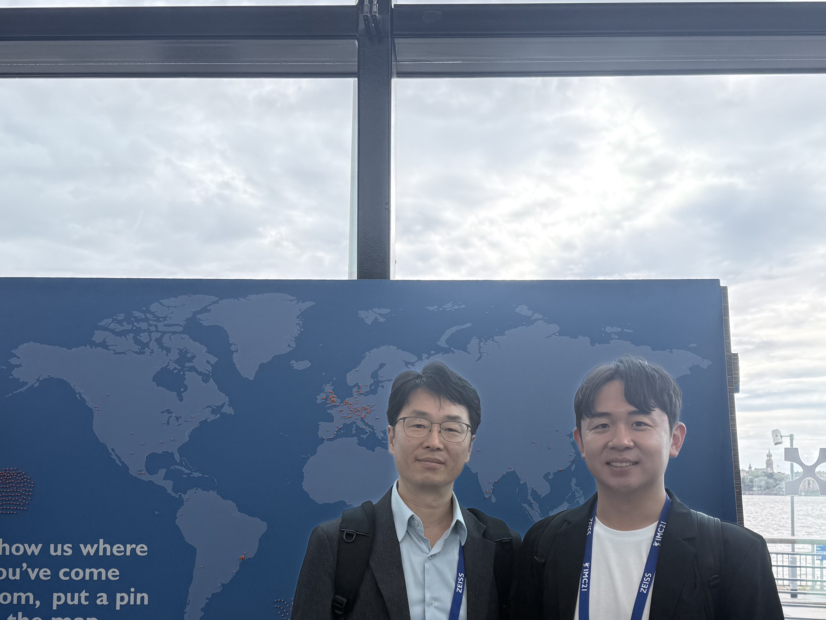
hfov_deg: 42.1
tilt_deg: +3.9
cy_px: 435
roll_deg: -0.4
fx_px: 1074
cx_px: 427
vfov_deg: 31.8
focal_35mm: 45
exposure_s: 1/510
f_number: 1.78
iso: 80
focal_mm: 6.76
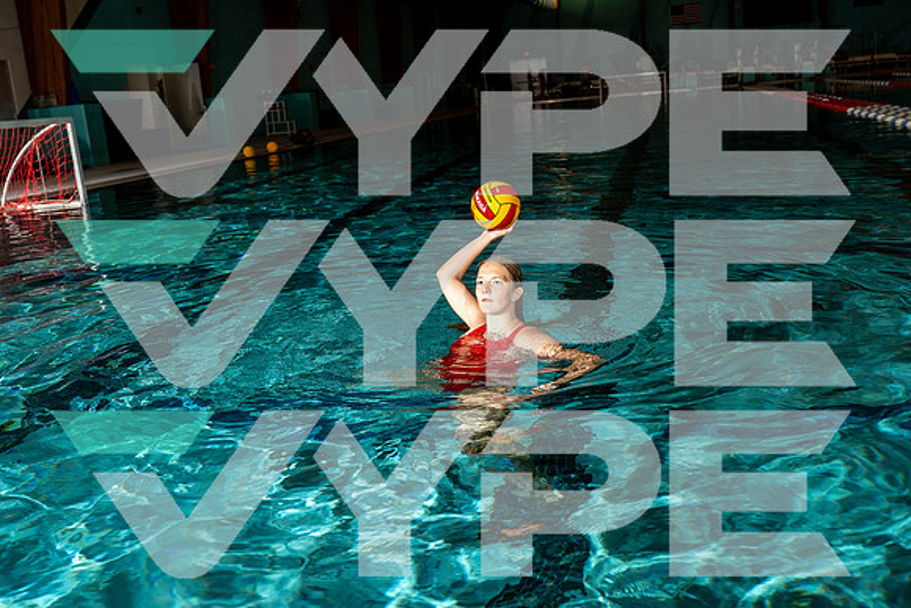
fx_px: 962
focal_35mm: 38
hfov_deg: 50.7
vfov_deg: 35.1
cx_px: 456
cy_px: 304
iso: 100
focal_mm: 38
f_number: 4
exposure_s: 1/250
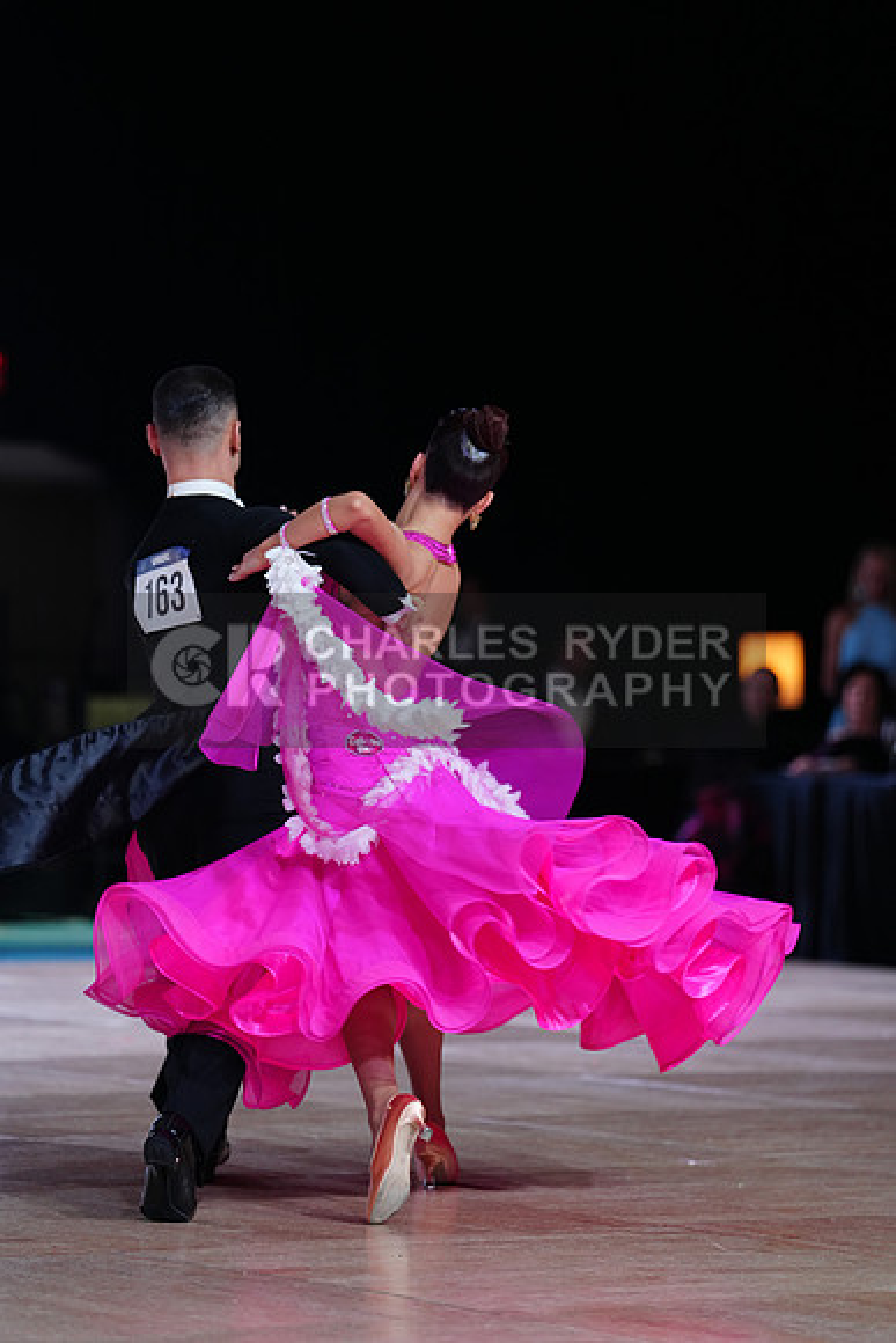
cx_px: 448
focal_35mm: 152
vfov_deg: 13.5
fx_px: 5671
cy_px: 672
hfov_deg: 9.0
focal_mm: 152
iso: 800
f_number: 2.8
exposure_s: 1/500
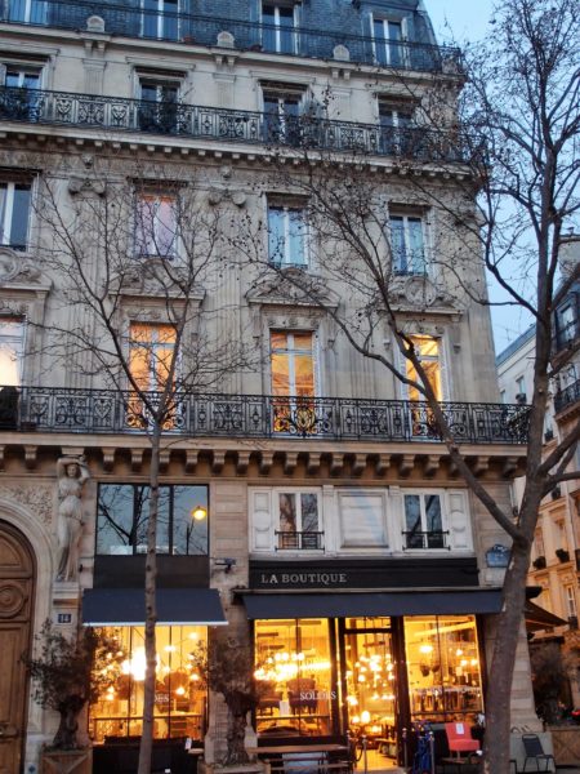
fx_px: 849
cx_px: 290
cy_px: 387
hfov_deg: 37.7
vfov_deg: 49.0
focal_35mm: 38
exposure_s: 1/20
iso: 200
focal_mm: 8.16
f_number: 2
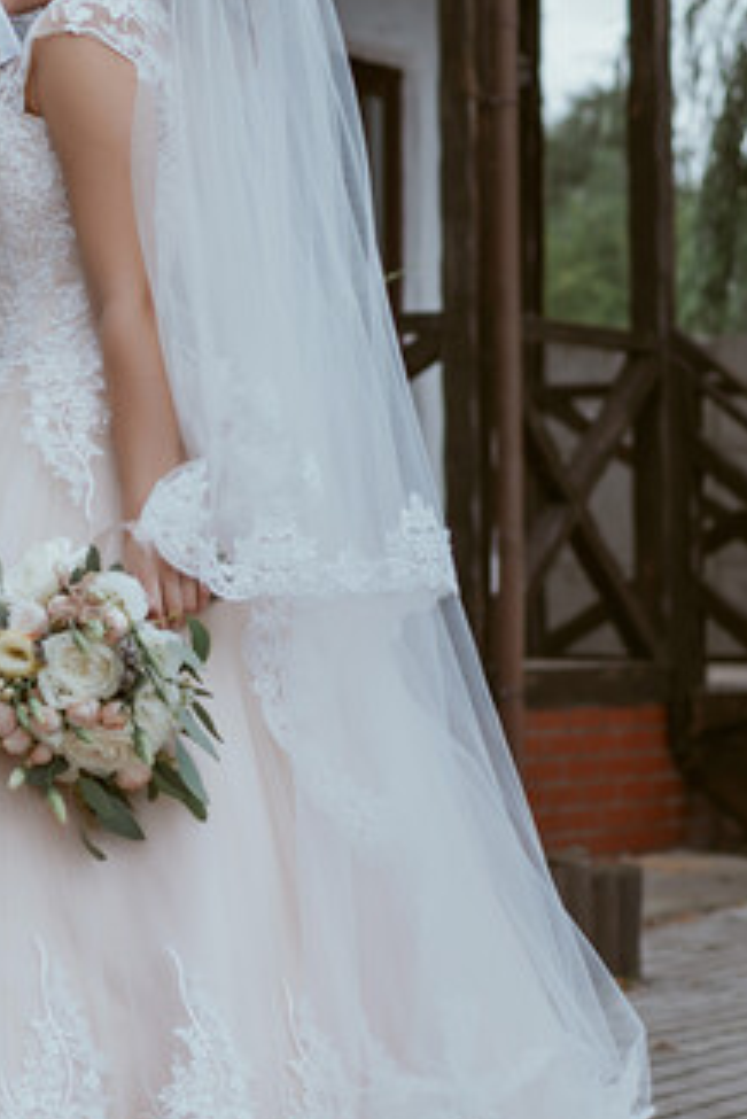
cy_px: 269
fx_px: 4228
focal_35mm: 136
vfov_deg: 15.0
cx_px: -38
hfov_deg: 10.0
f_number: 2.8
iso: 100
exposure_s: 1/500
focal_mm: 50
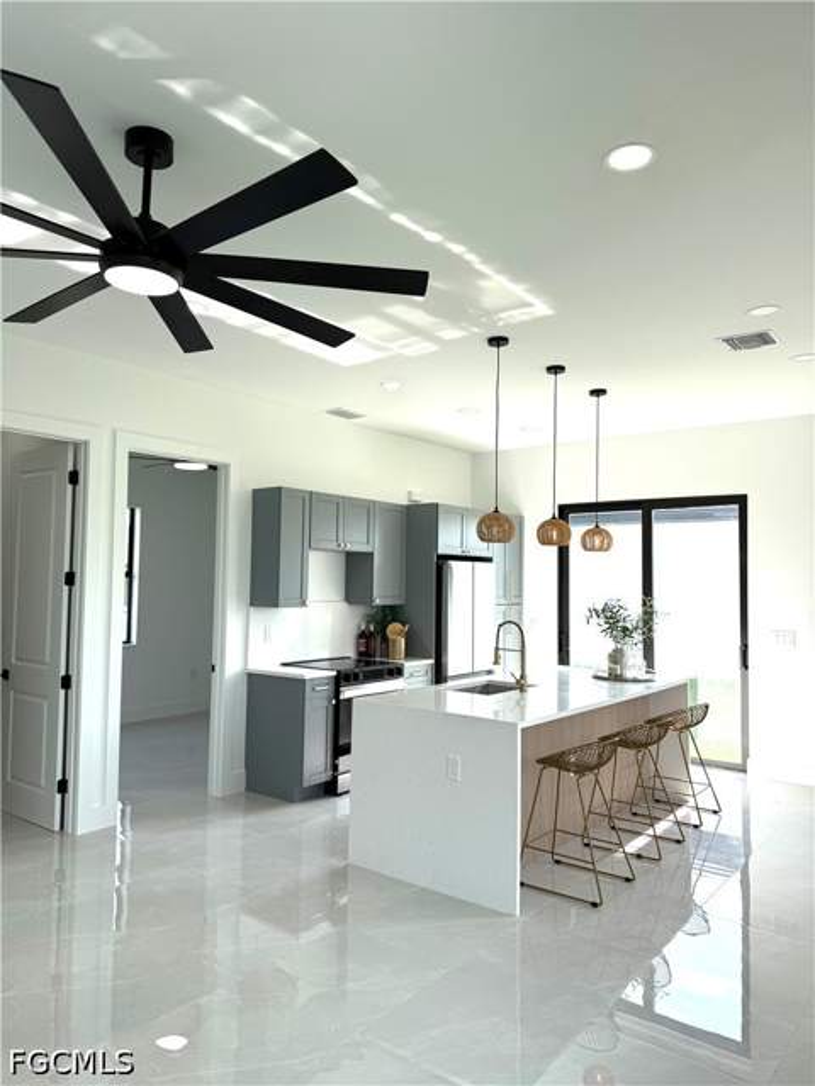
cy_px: 543
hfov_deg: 56.8
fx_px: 753
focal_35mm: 24
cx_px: 408
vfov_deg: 71.6
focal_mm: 6.76
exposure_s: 1/840
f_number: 1.78
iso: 80
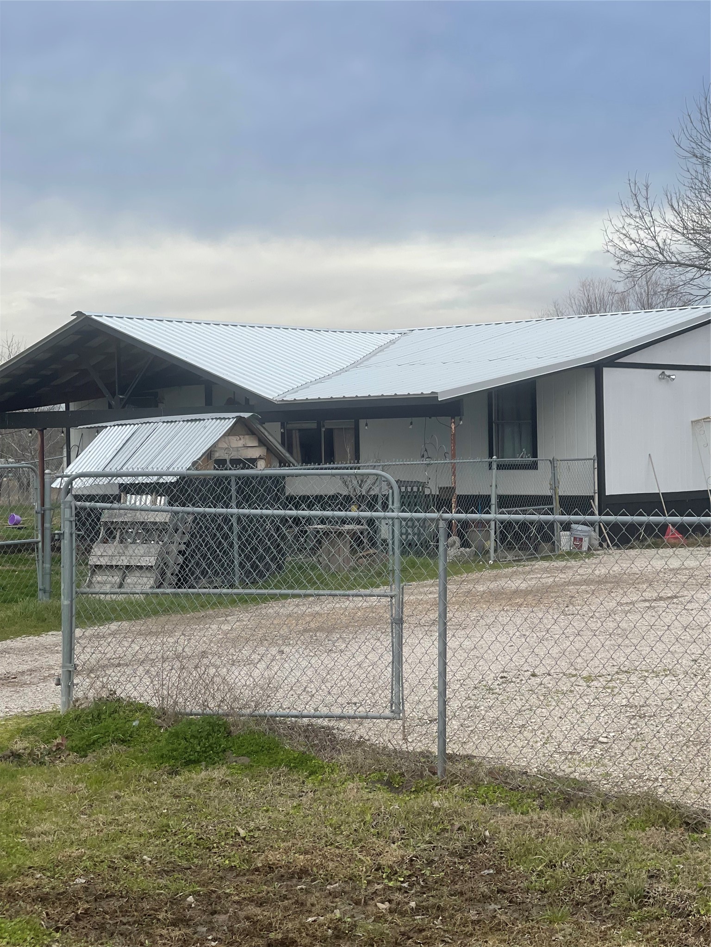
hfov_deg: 22.9
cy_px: 474
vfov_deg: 30.3
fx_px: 1753
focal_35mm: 64
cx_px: 356
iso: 20
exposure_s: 1/214
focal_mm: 7.5
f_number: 2.2
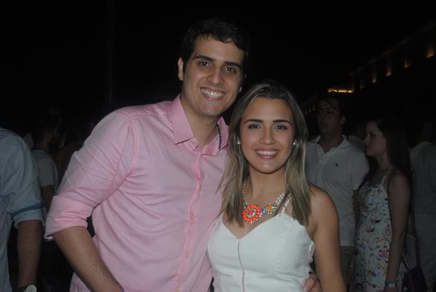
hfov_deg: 37.8
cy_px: 146
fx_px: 637
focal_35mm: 52
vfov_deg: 25.8
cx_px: 218
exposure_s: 1/200
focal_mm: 35
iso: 200
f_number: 5
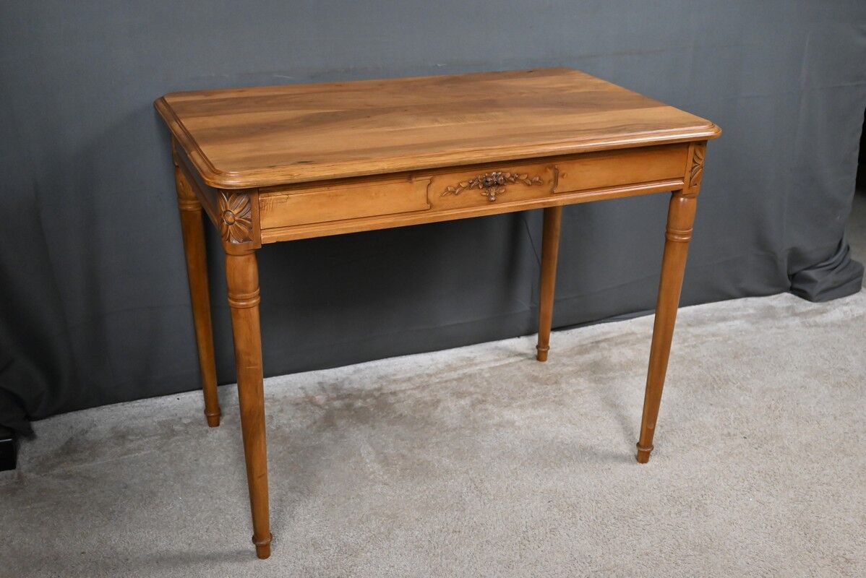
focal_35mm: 38
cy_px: 289
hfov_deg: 50.7
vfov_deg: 35.1
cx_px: 433
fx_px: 915
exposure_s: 1/125
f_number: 5.6
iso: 5000
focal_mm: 38
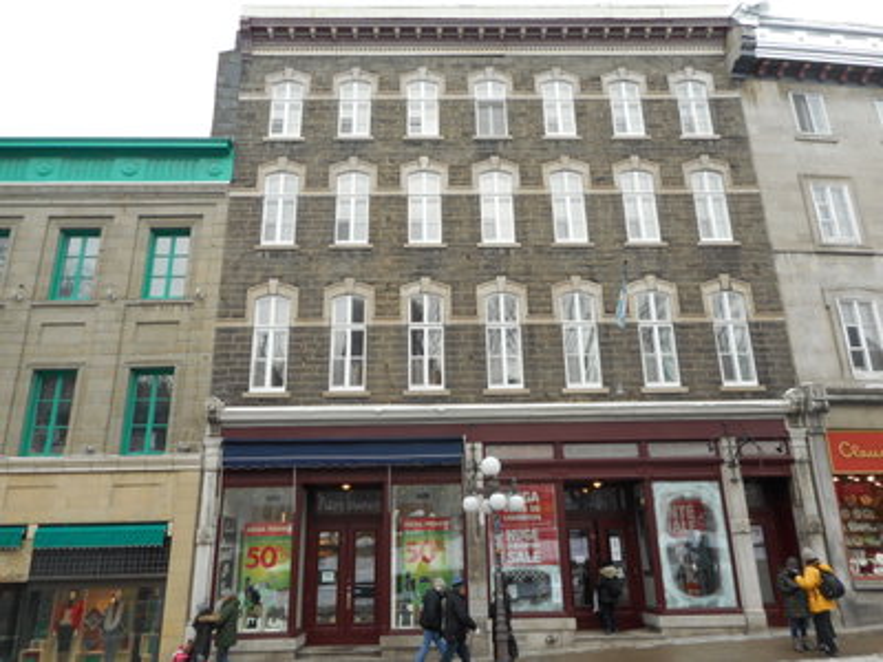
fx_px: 638
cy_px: 331
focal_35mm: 25
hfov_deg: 69.4
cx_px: 442
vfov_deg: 54.9
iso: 160
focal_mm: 4.5
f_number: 3.7
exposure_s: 1/250
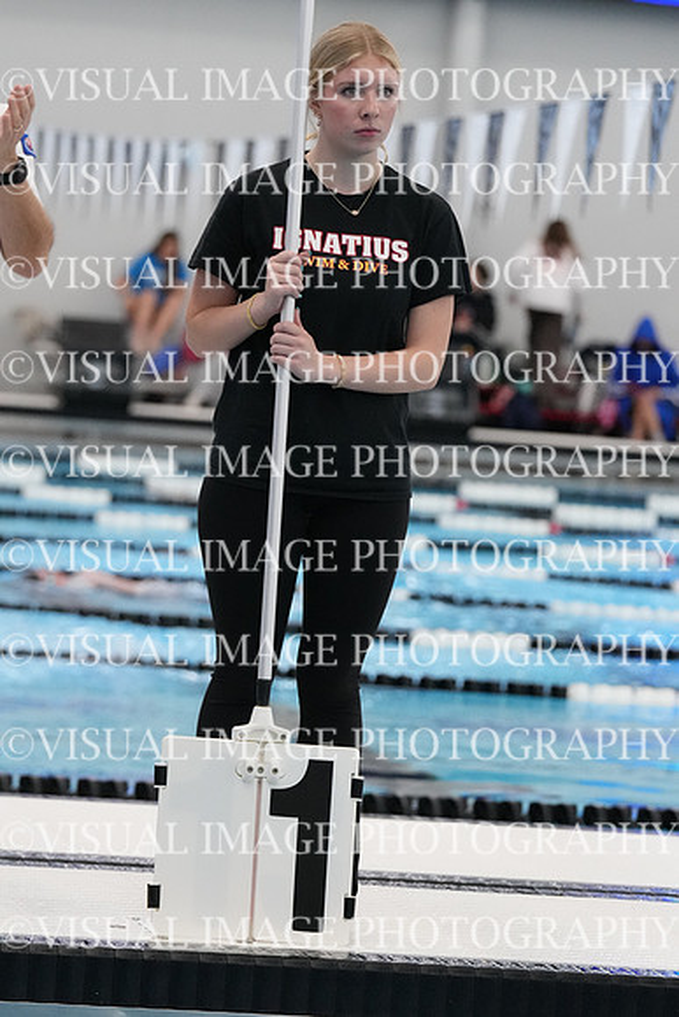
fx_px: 5372
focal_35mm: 190
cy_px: 508
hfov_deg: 7.2
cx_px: 340
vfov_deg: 10.8
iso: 6400
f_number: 4
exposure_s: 1/1250
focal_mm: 127
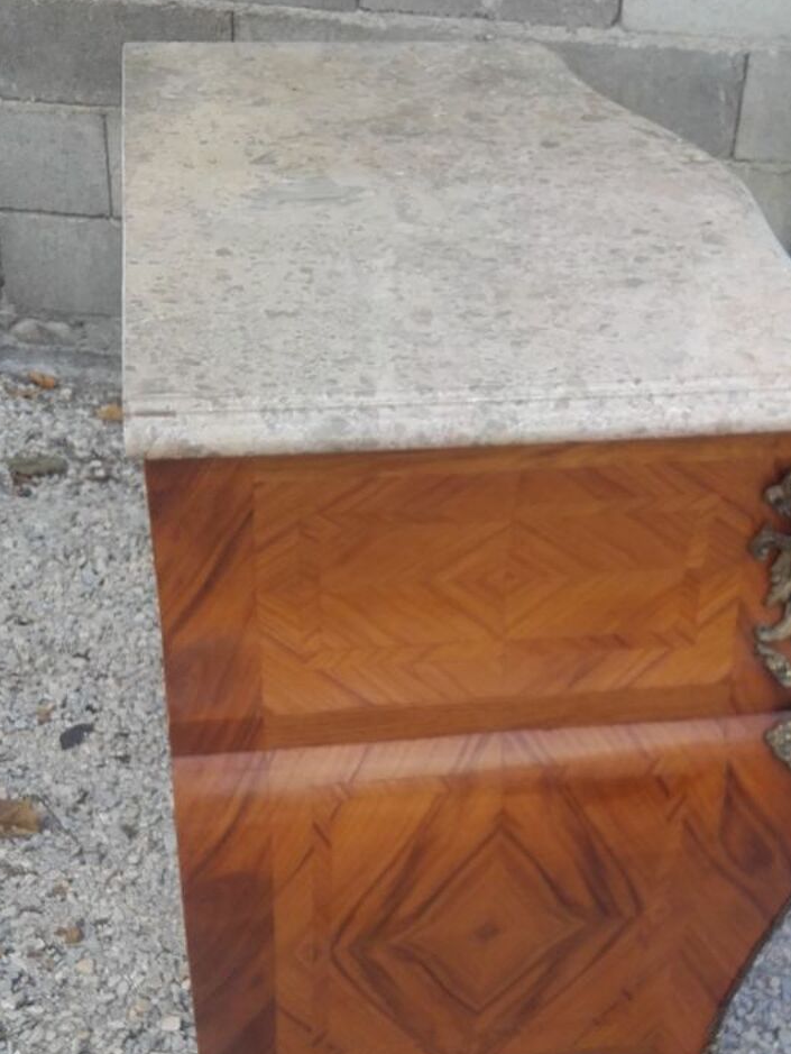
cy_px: 719
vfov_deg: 42.2
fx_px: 1340
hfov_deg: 32.8
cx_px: 471
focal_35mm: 44
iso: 50
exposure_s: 1/225
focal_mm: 3.3
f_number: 2.2
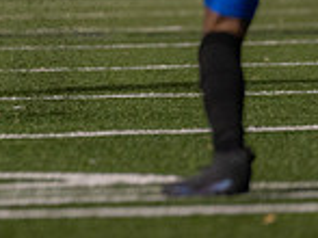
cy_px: -117
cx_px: -164
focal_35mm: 1024
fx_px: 9399
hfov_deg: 1.9
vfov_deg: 1.4
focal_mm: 200
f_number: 2.8
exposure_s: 1/1000
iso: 2000
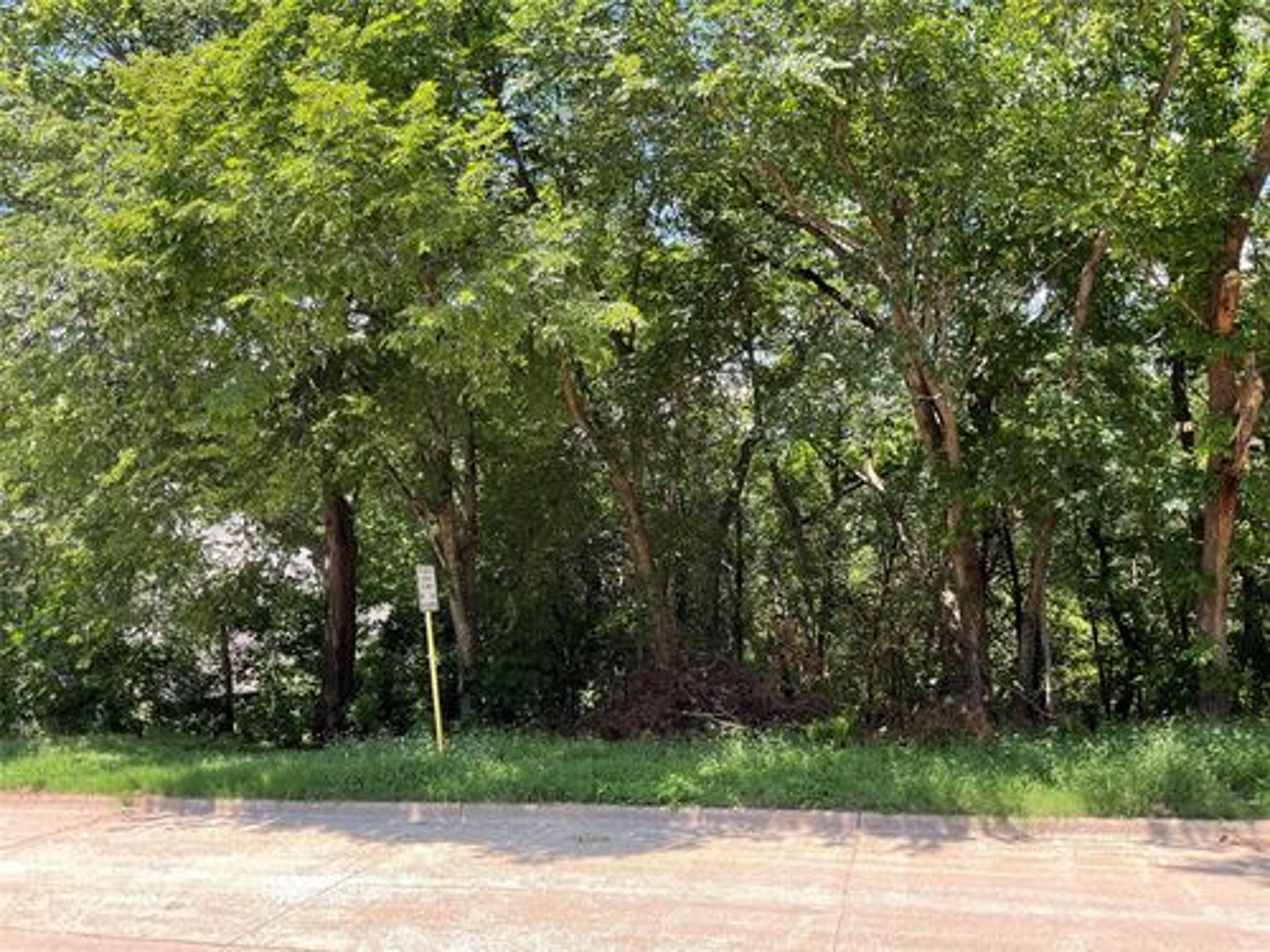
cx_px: 635
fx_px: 1064
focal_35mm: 29
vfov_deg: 48.2
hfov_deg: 61.7
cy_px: 476
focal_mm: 3
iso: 16
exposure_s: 1/219
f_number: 1.8
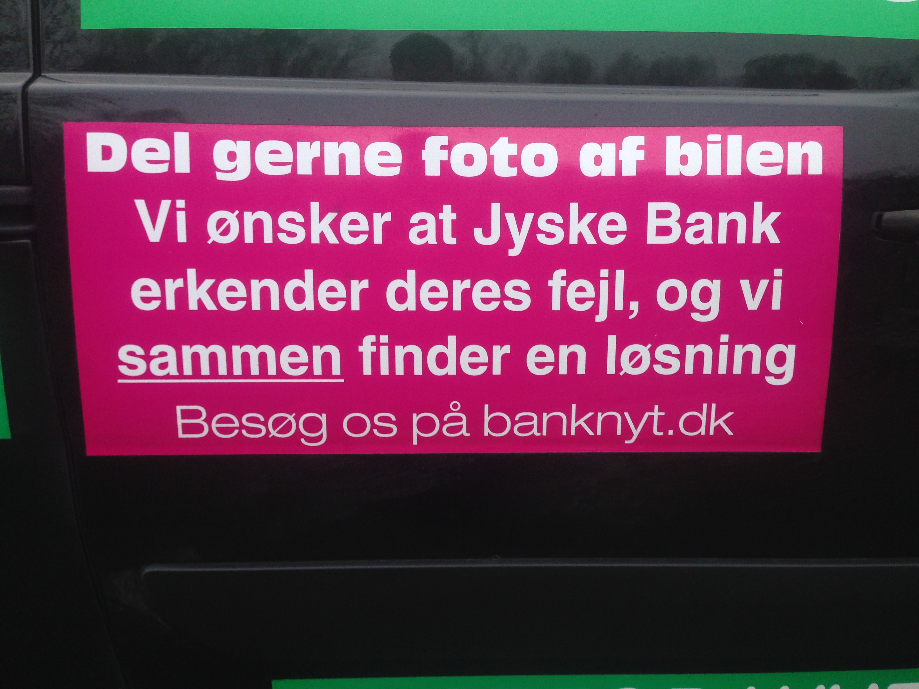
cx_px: 460
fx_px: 876
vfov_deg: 42.9
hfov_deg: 55.4
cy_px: 344
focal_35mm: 33
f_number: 2.4
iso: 80
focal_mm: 4.12
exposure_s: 1/120
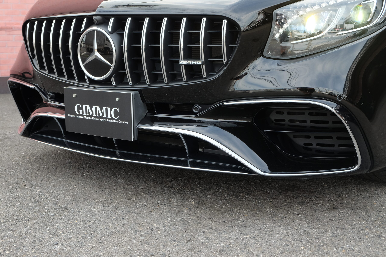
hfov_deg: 41.9
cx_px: 193
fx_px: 504
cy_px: 128
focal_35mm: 47
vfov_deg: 28.7
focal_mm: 31.5
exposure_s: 1/170
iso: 400
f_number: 5.6
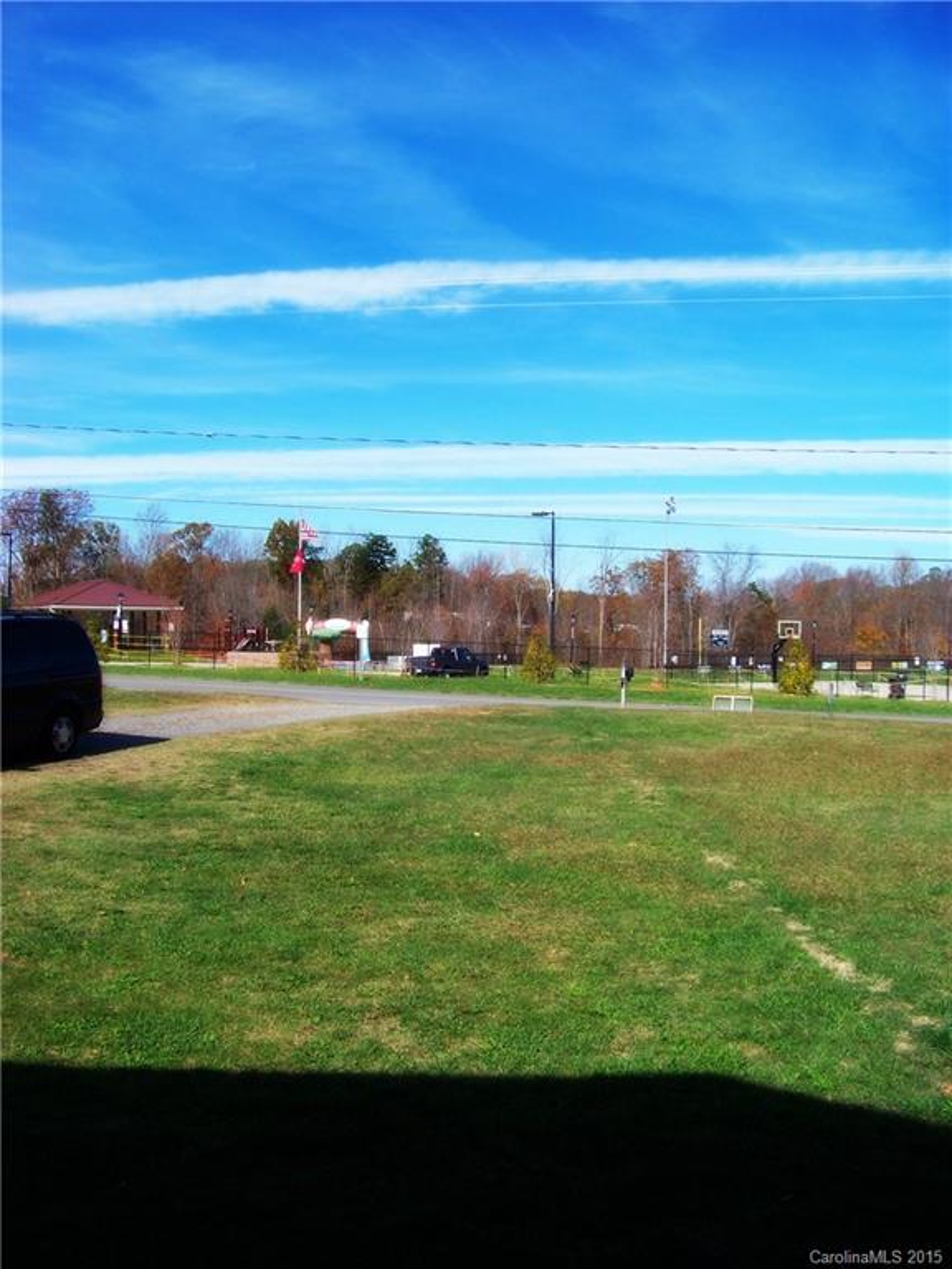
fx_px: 1320
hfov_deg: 39.7
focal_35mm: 36
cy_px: 634
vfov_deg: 51.4
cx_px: 476
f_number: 4
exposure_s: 1/500
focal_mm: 5.85
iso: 64
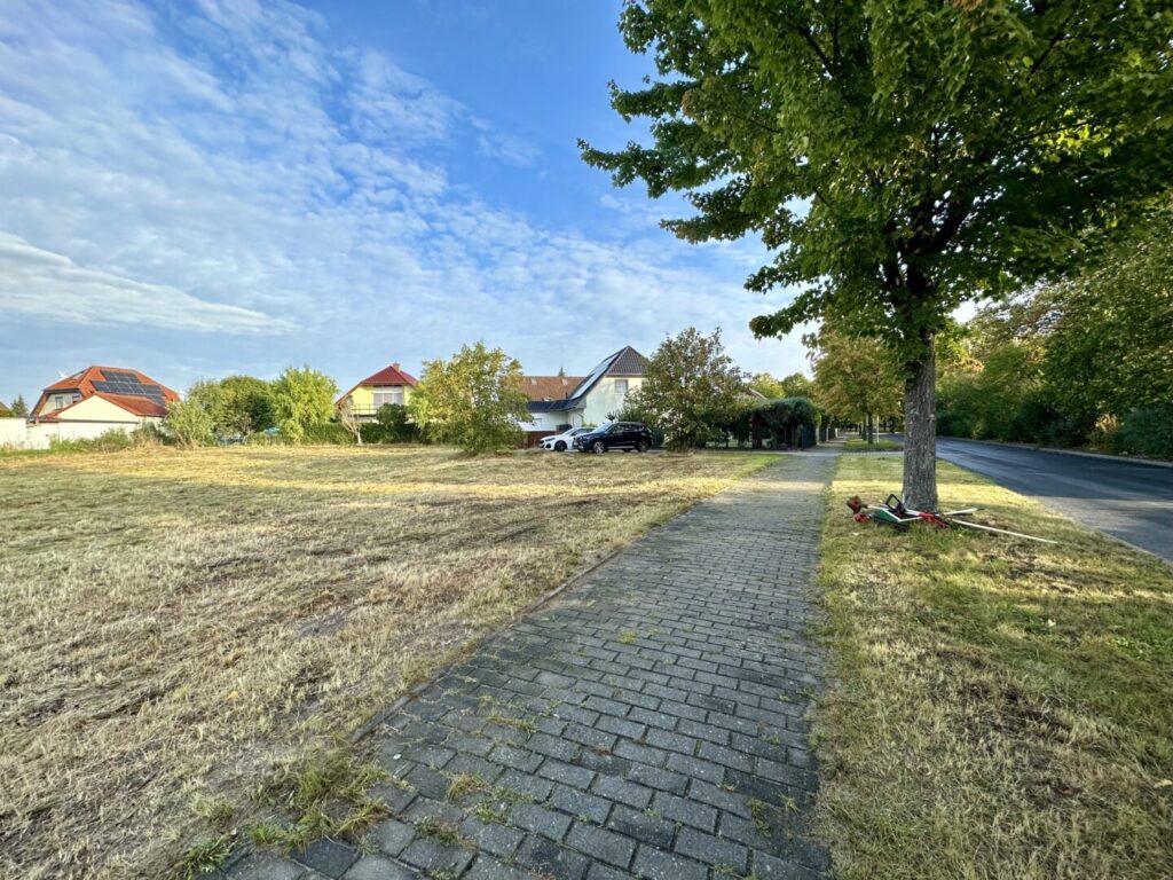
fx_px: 474
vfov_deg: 85.7
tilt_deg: -2.2
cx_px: 586
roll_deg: +0.4
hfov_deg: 102.1
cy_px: 440
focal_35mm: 14
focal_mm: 2.22
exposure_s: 1/596
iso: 40
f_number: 2.2
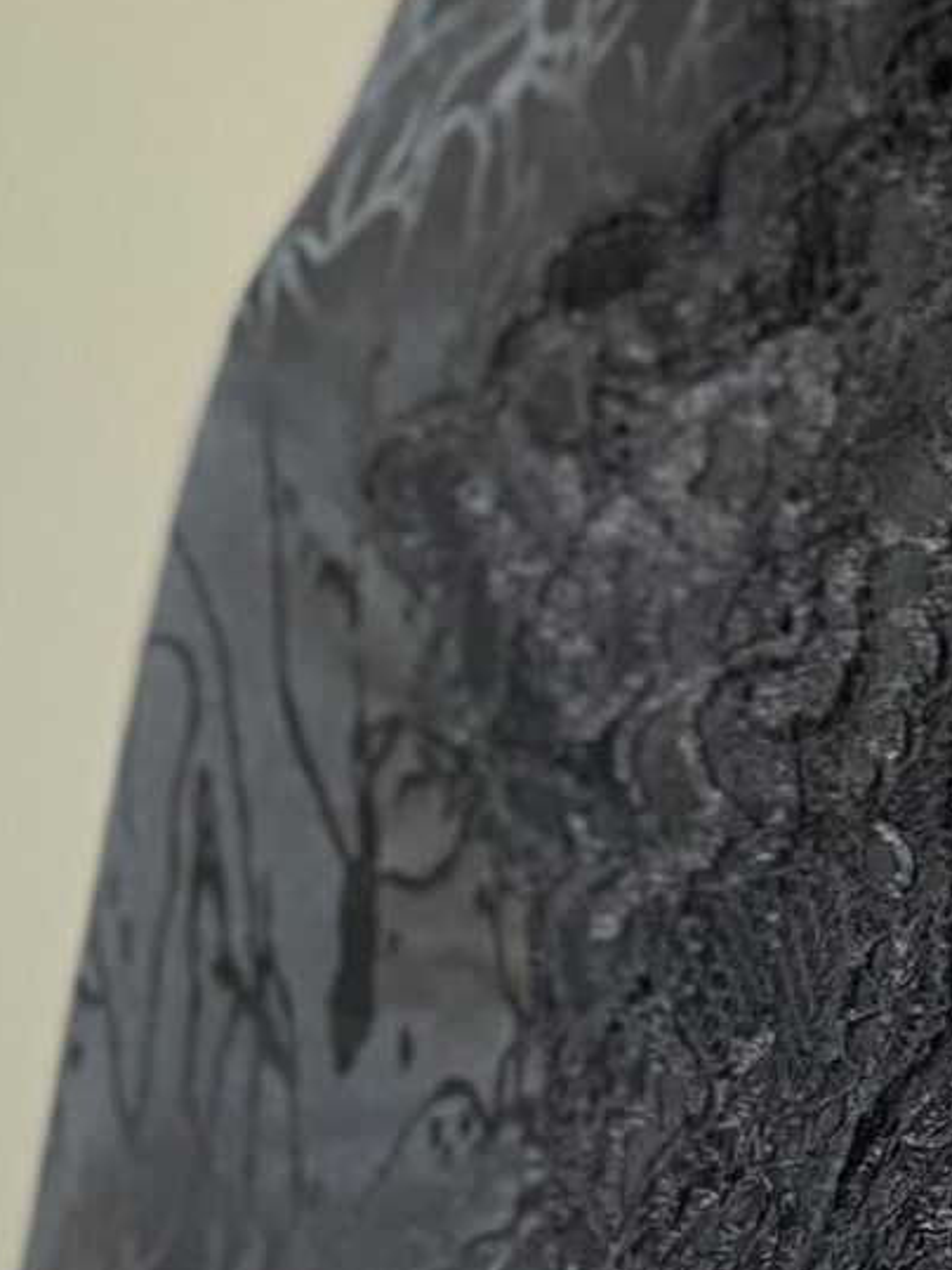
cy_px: -203
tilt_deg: +1.0
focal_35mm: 247
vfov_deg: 8.0
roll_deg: -0.4
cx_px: 2057
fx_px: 9061
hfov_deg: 5.8
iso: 160
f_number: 2
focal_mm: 6
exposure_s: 1/122
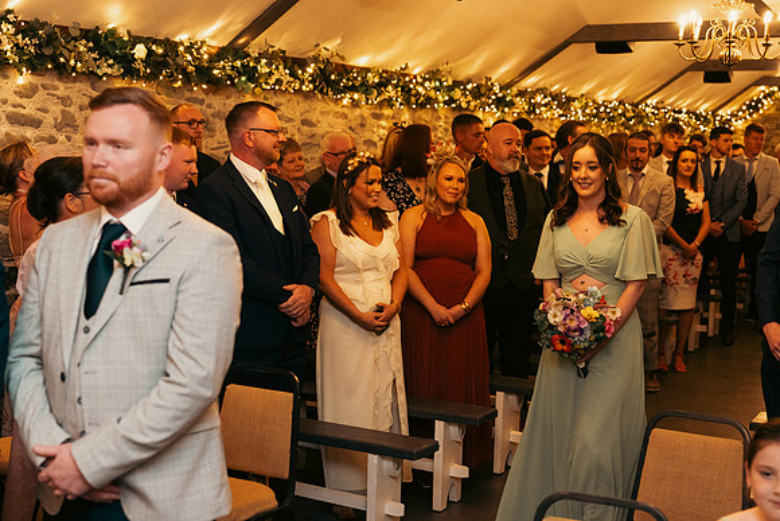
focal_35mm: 51
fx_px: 1105
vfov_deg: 26.5
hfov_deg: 38.9
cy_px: 260
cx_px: 390
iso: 2500
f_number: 3.5
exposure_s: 1/160
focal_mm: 51
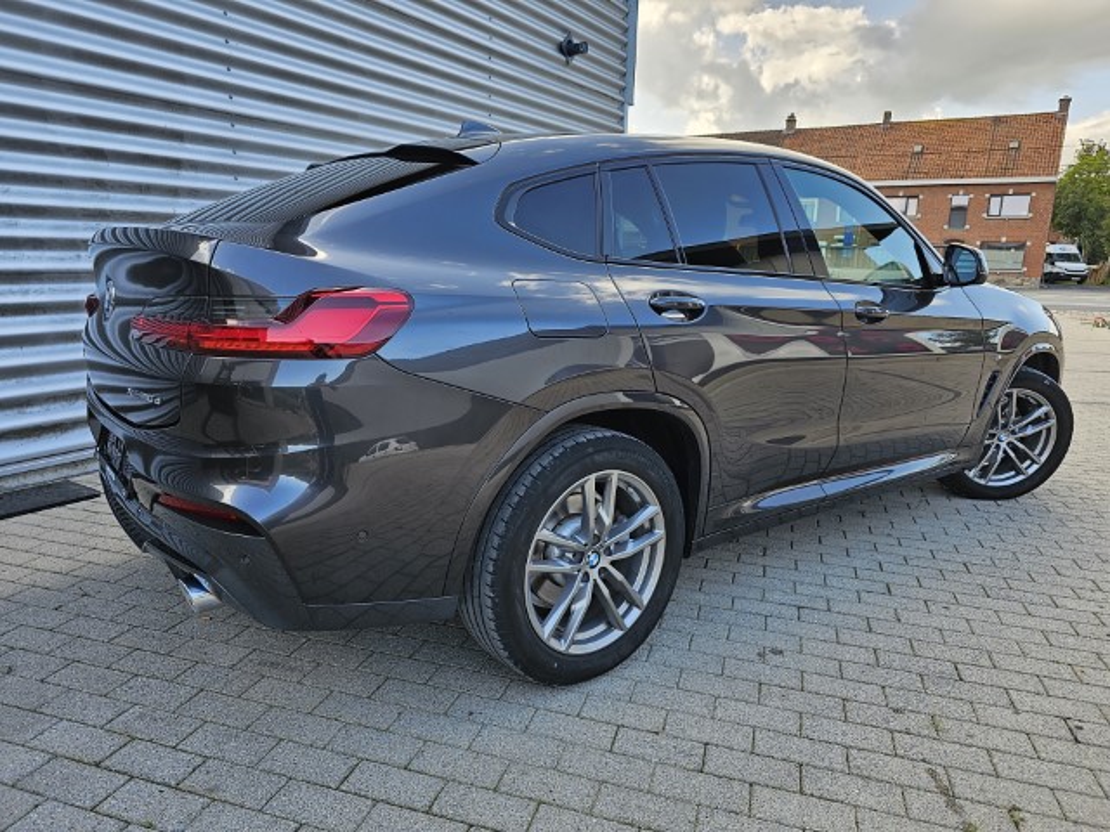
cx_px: 555
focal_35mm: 23
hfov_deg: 73.9
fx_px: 738
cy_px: 416
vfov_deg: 58.9
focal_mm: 6.3
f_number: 1.7
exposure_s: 1/180
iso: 20
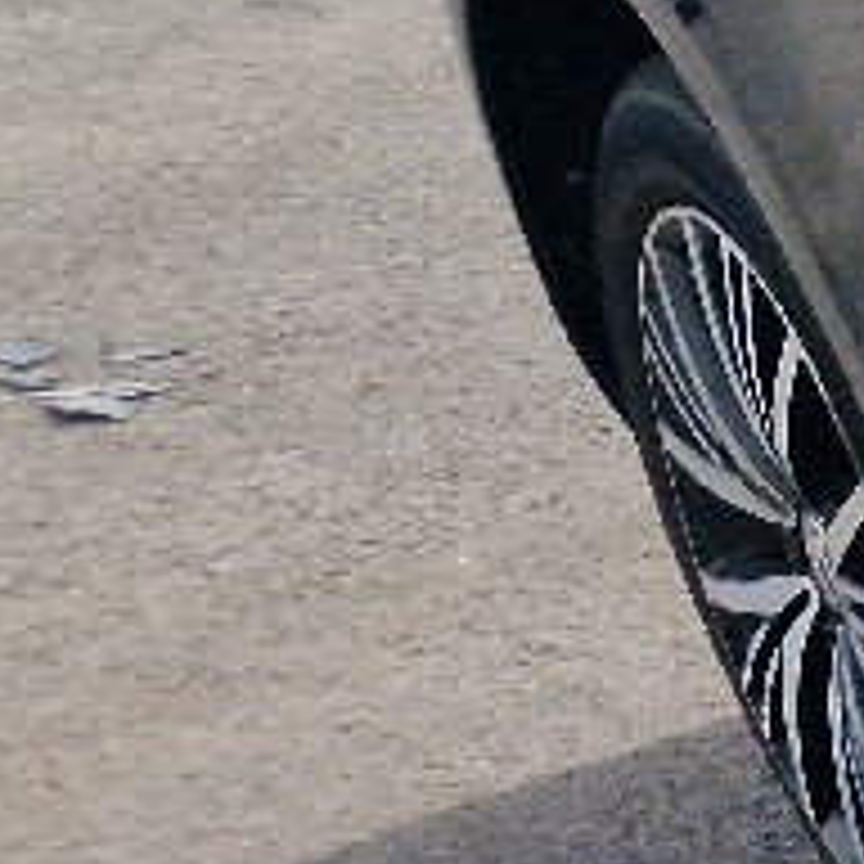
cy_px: 882
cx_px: 4095
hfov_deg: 6.1
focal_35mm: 203
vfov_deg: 8.6
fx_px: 5732
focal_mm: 5.4
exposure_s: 1/1111
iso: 50
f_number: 1.8
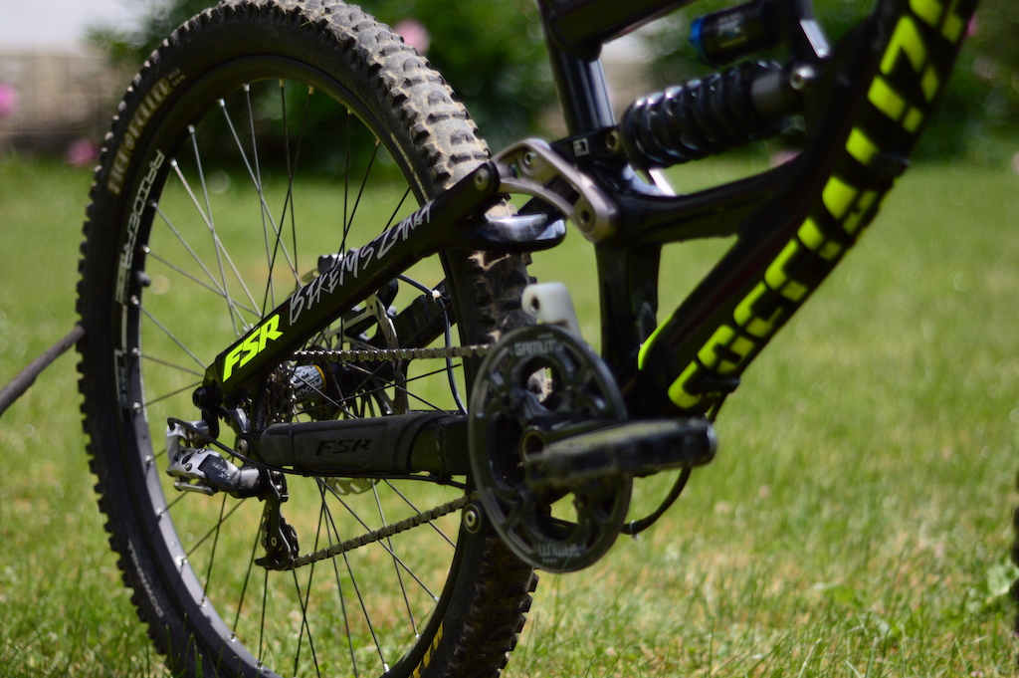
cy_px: 339
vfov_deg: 18.2
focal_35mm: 75
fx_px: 2121
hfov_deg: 27.0
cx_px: 510
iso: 400
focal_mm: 50
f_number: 1.8
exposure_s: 1/4000
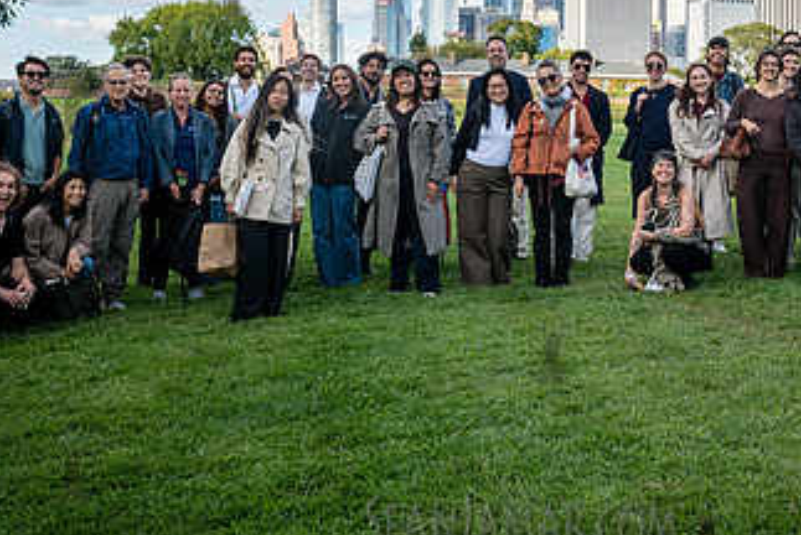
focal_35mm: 67
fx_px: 1492
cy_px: 129
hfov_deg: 29.5
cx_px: 623
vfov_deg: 20.2
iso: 250
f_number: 10
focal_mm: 32
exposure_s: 1/200
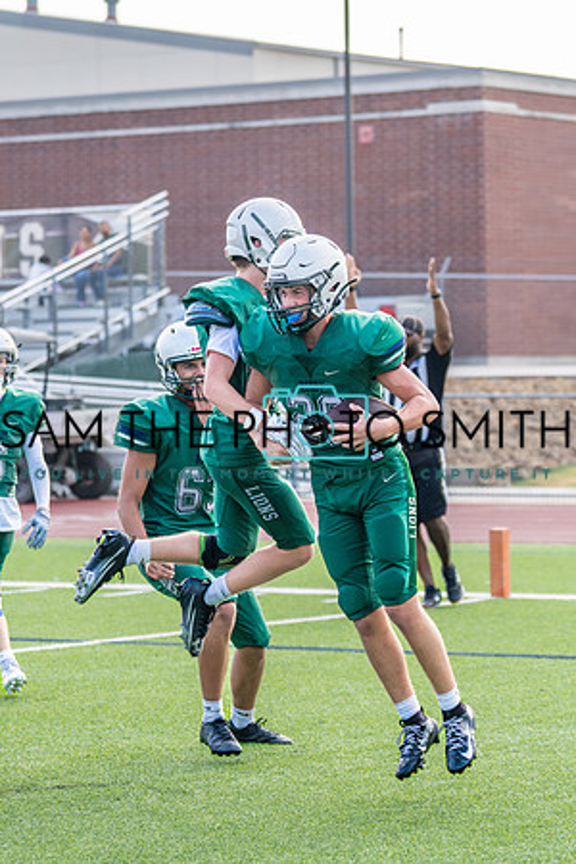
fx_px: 3439
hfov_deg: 9.6
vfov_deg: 14.3
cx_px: 321
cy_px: 444
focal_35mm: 143
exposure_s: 1/1600
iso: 500
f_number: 2.8
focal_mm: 76
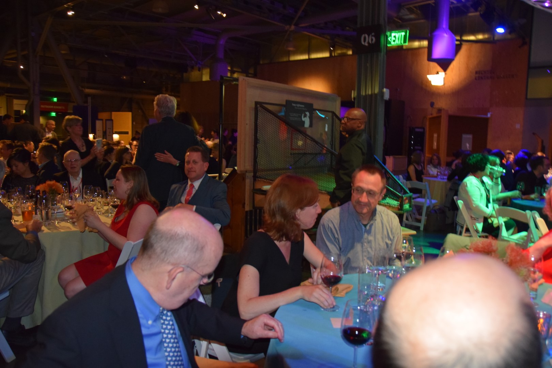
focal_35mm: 27
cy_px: 184
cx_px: 276
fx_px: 414
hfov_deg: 67.4
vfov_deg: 47.9
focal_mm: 18
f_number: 3.5
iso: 2500
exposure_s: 1/60
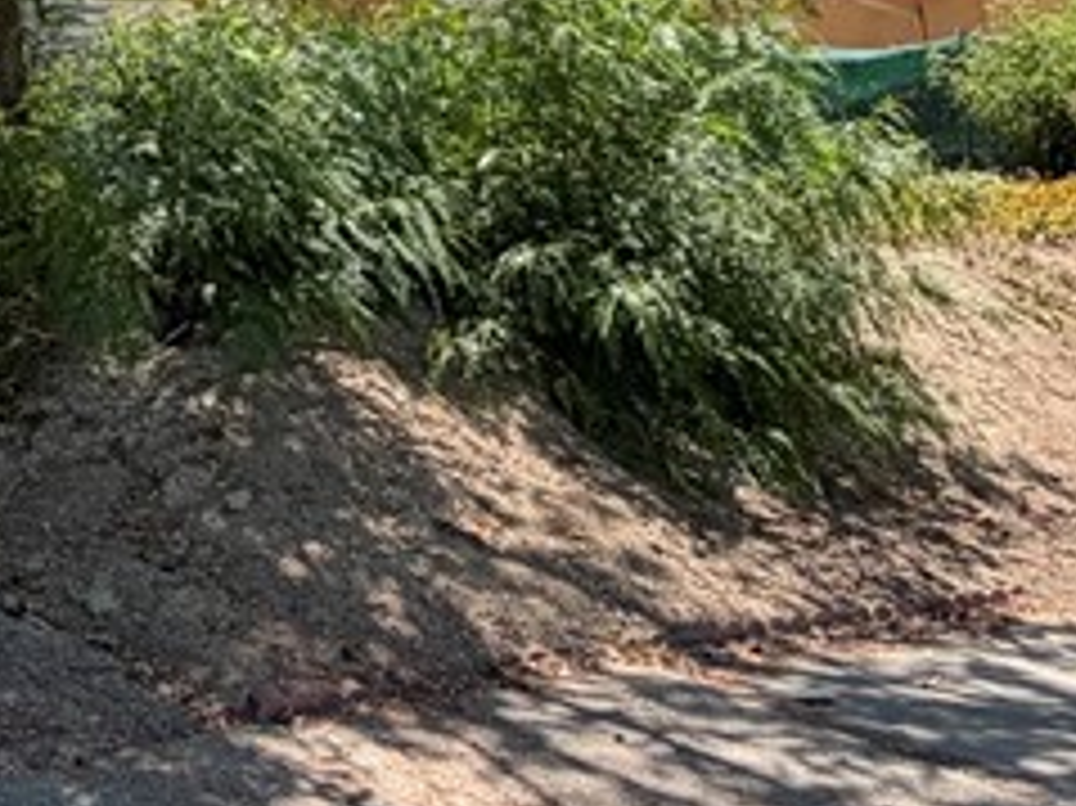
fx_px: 1864
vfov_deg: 21.5
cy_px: -302
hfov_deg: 27.1
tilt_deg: +11.5
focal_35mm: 60
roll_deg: +1.5
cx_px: -320
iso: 40
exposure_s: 1/545
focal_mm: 2.22
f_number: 2.2
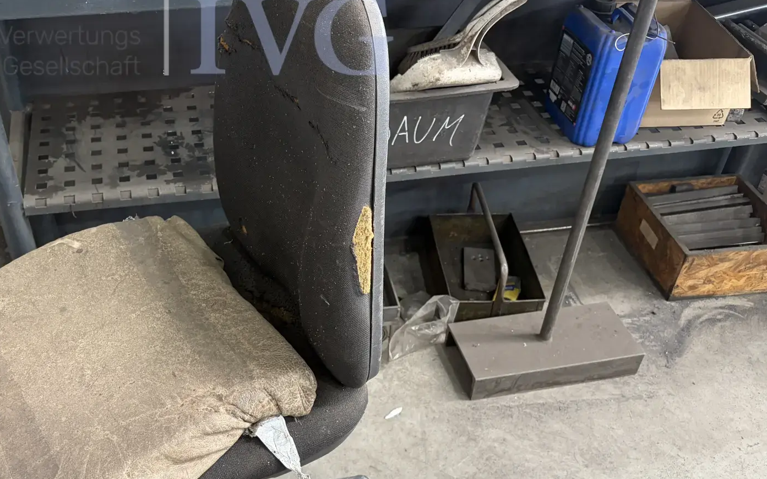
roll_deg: +0.1
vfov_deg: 33.3
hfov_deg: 51.3
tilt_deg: -41.1
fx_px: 794
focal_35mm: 38
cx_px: 314
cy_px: 311
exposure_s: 1/50
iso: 125
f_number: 1.6
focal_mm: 5.96
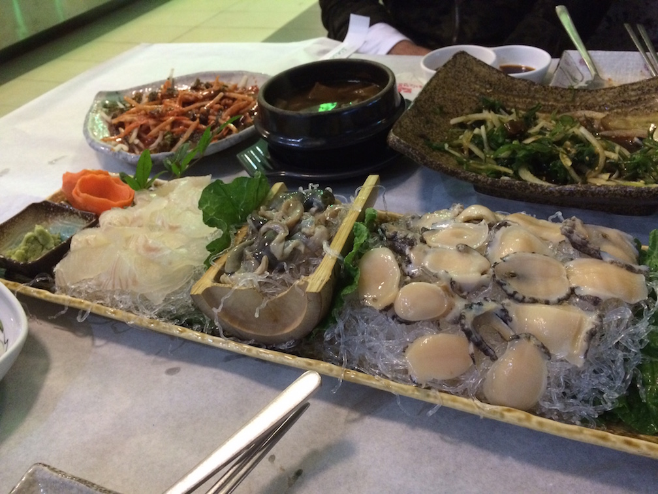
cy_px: 247
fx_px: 551
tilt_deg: -38.9
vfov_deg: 48.2
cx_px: 329
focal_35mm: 29
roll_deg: +9.8
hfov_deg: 61.7
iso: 320
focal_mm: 4.15
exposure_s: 1/15
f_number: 2.2
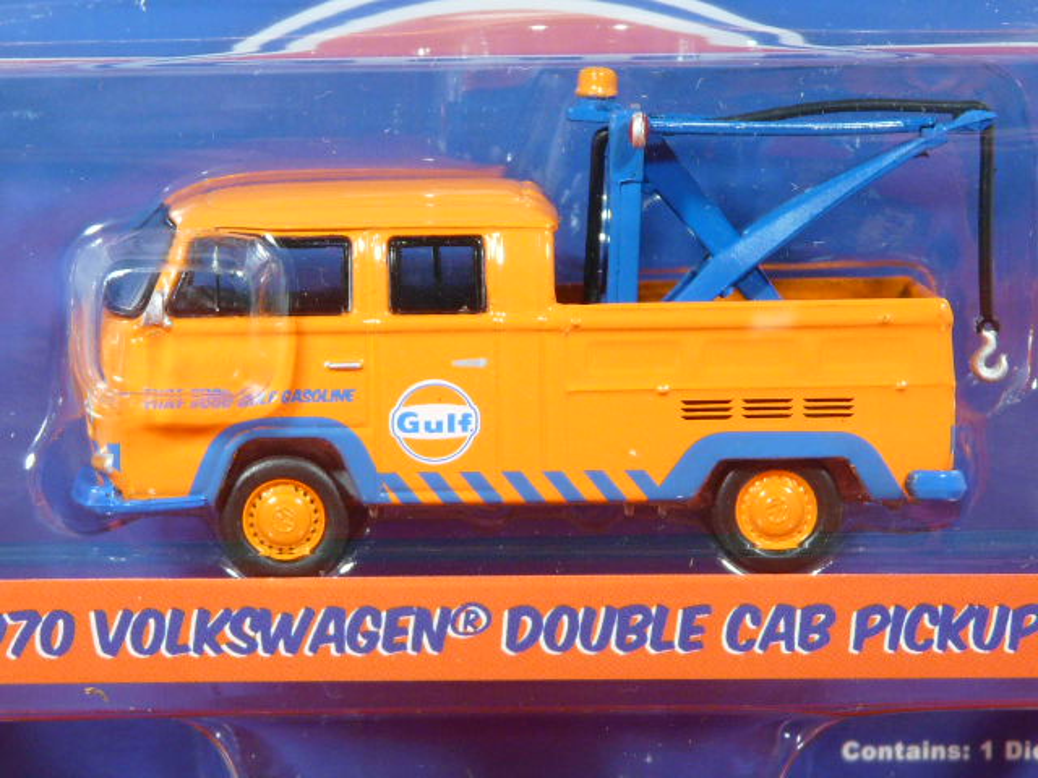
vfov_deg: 10.1
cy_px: 389
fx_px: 4408
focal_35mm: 147
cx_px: 519
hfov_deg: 13.4
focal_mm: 15.1
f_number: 3.6
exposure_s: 1/25
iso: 200
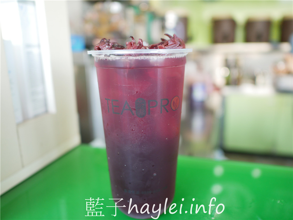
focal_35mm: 30
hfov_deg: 60.0
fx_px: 254
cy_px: 110
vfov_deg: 46.8
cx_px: 146
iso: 200
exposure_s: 1/60
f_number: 1.7
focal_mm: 15
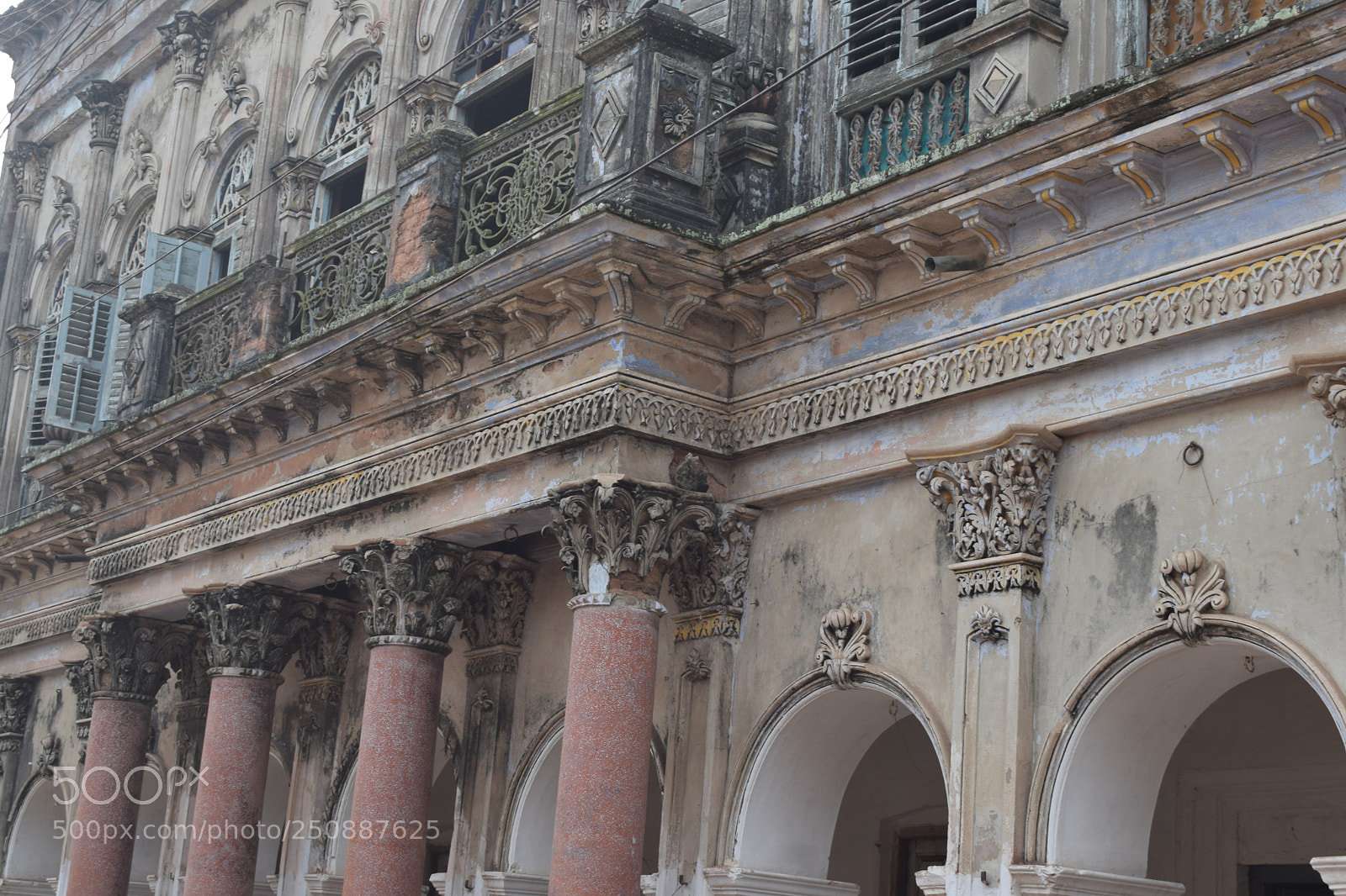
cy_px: 448
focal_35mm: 54
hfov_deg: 36.9
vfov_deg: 25.0
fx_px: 2018
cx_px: 673
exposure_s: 1/60
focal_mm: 36
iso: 100
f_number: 8
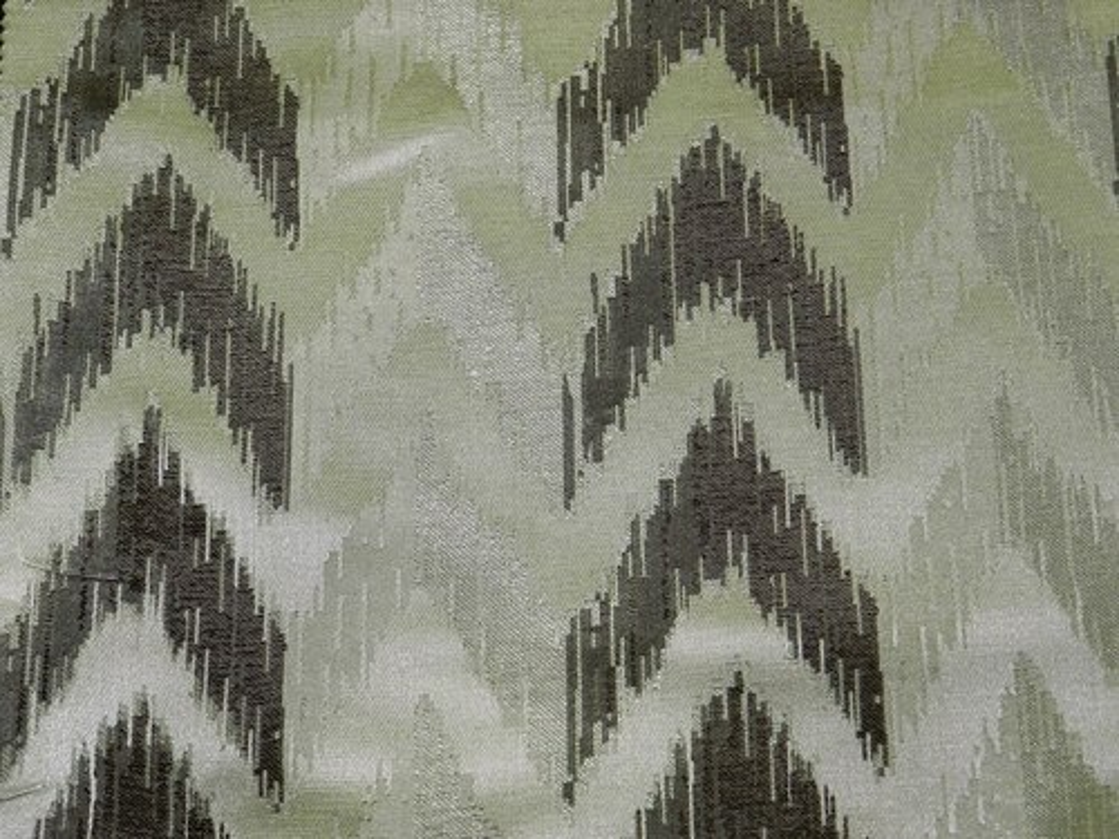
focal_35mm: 46
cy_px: 420
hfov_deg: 41.2
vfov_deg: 31.5
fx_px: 1487
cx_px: 560
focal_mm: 8.1
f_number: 4.2
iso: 200
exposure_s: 1/30
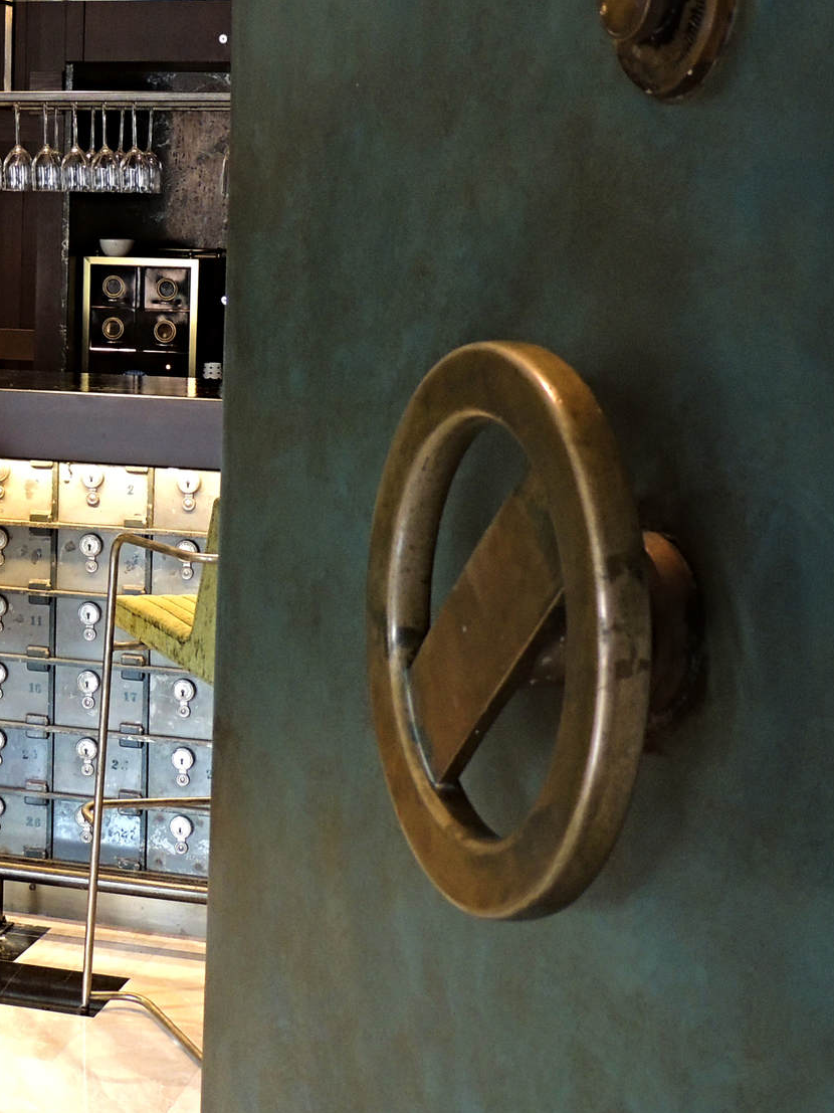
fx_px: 2378
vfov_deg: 26.2
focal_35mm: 74
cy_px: 385
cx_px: -59
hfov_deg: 19.2
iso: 400
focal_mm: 7.1
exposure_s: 1/13
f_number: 3.3
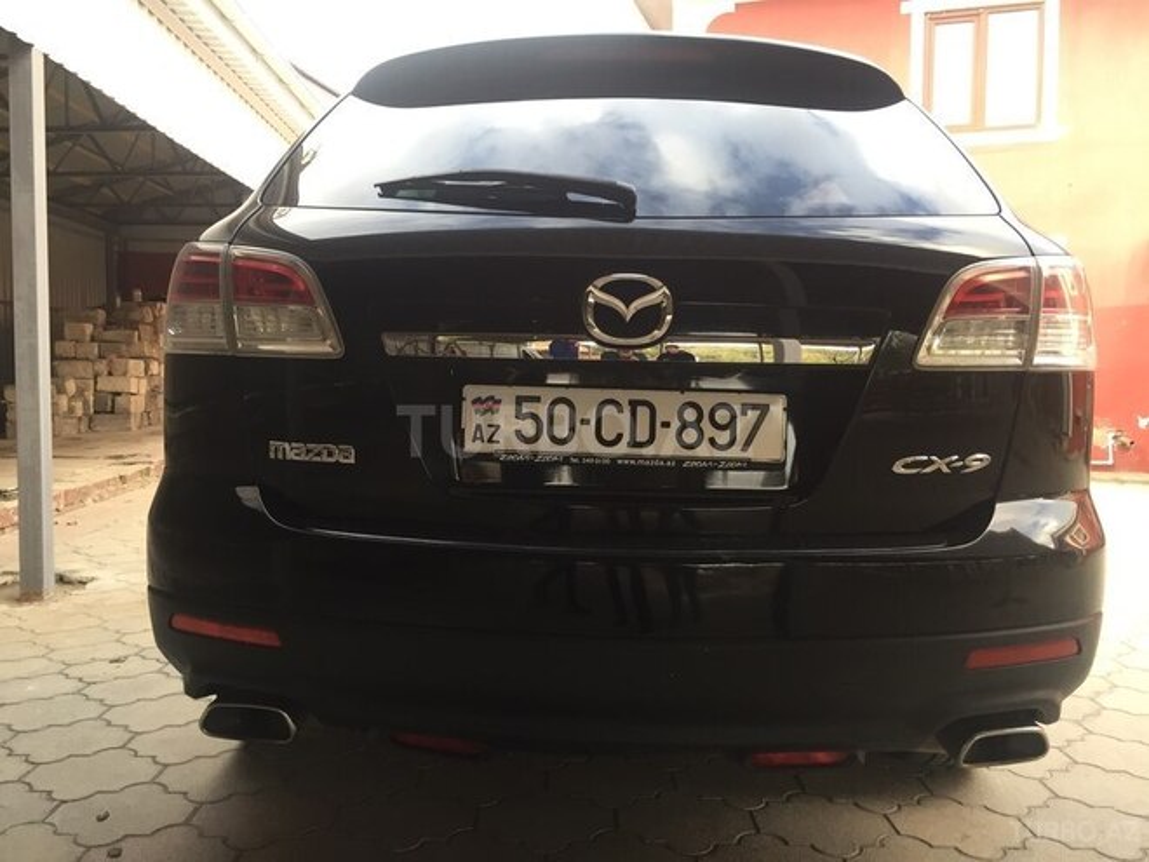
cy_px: 431
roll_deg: -1.7
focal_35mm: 29
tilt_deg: -1.9
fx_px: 963
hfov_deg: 61.7
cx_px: 574
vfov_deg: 48.2
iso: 40
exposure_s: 1/33
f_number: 2.2
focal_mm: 4.15
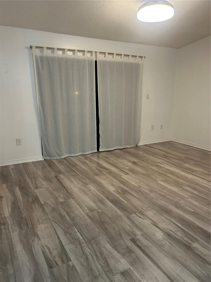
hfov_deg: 53.1
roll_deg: -0.3
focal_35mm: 26
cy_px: 141
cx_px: 106
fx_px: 211
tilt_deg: -14.0
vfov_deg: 67.3
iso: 100
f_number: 1.5
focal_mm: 5.7
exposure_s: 1/60
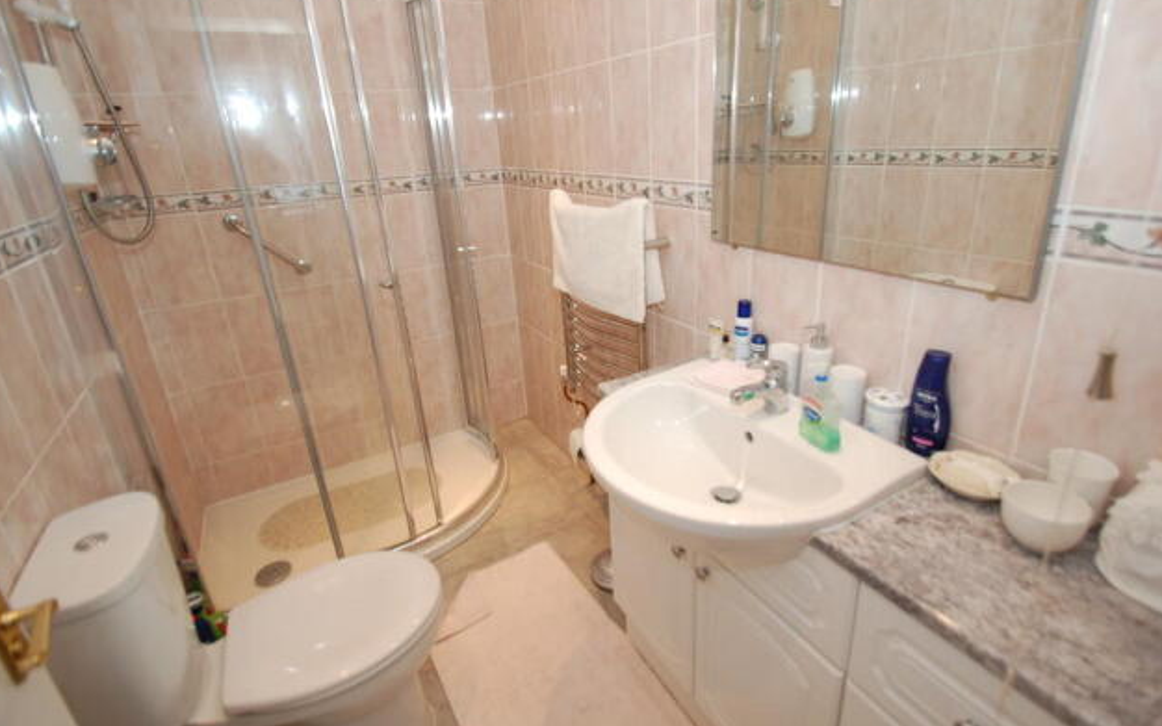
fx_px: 507
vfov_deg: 71.1
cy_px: 332
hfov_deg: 97.8
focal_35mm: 16
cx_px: 587
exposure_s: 1/60
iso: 400
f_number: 4
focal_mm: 10
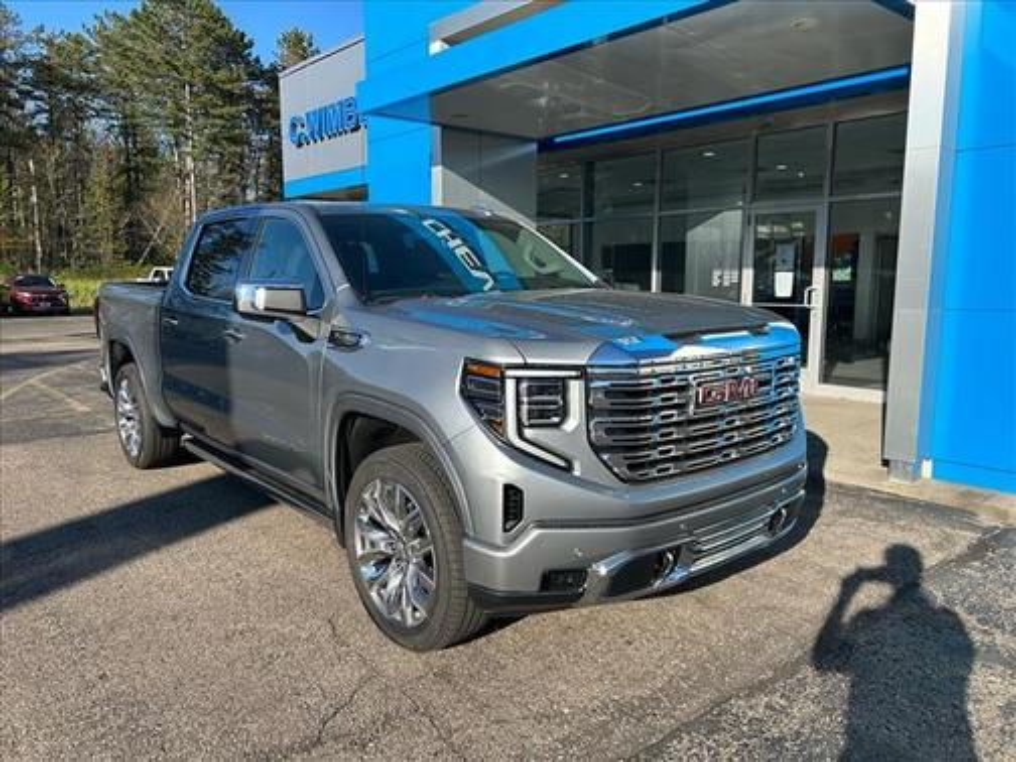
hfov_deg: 67.3
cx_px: 508
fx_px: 763
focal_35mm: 26
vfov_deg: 53.1
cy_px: 381
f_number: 1.5
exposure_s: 1/2008
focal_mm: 5.7
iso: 50
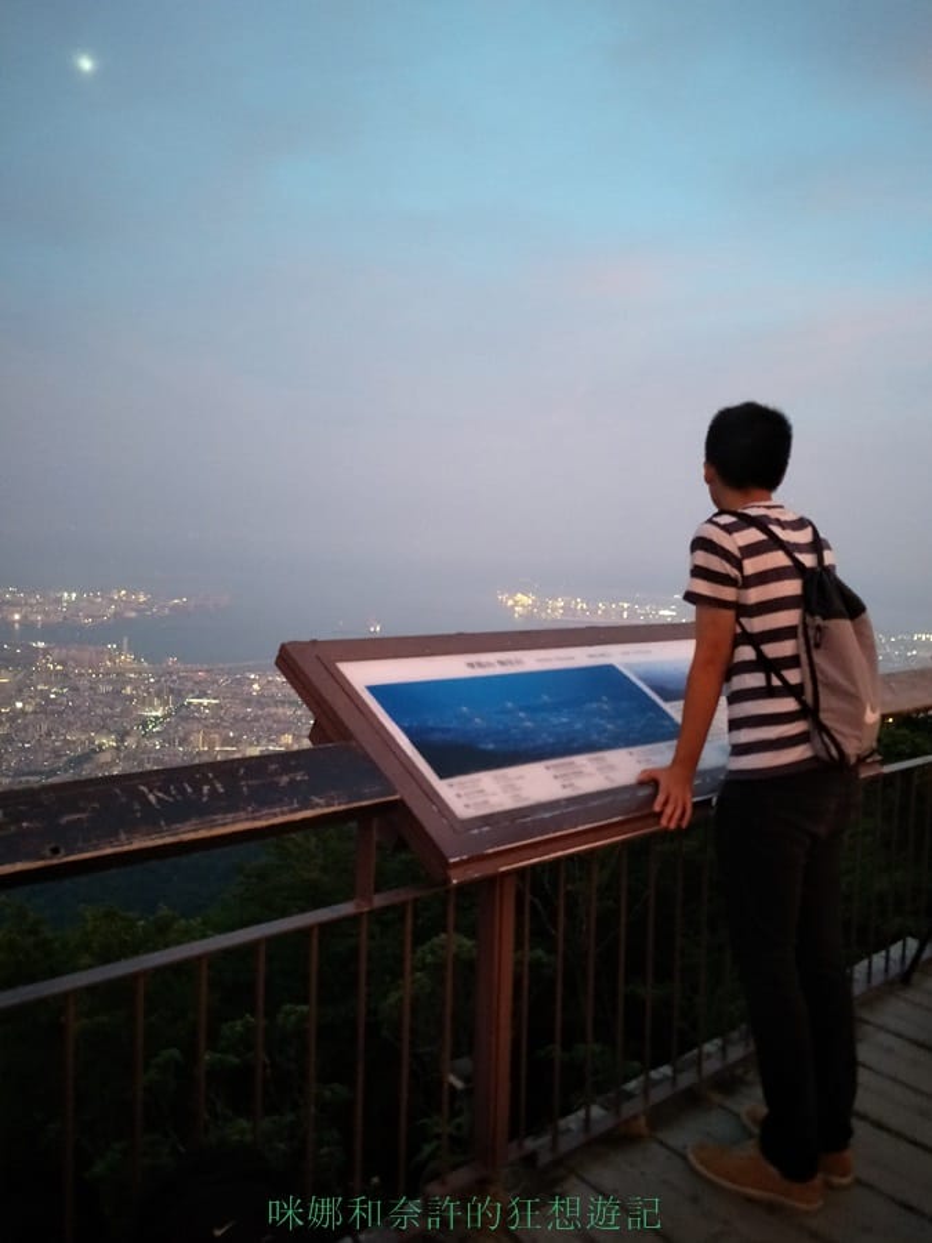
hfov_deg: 56.8
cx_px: 466
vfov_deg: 71.6
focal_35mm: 24
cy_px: 622
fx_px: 862
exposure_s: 1/14
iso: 571
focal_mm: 4.1
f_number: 1.7
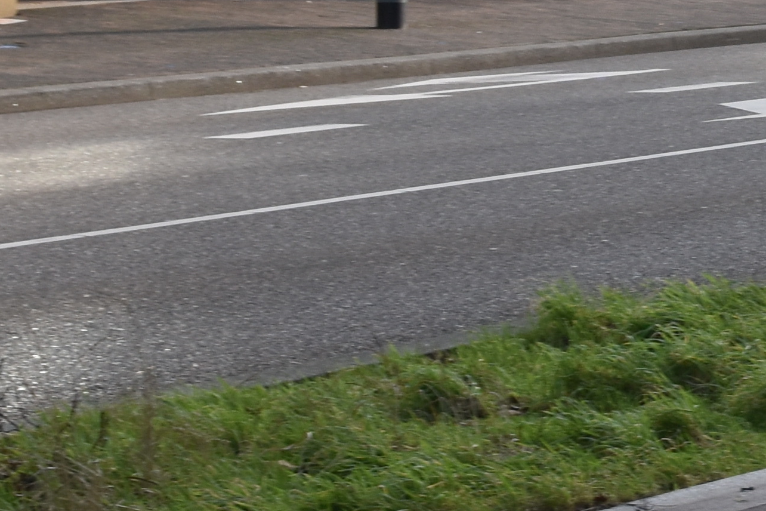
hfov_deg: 9.9
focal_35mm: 203
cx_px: 1081
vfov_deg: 6.7
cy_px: -73
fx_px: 4326
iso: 200
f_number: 6.3
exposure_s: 1/250
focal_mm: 29
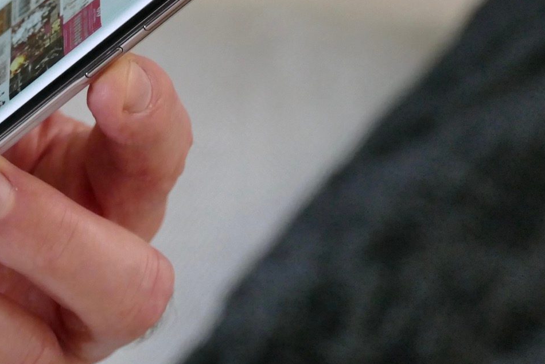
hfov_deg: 10.1
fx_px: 3059
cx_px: -26
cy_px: 46
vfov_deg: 6.8
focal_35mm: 202
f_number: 4.5
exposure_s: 1/60
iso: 1600
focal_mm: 34.91
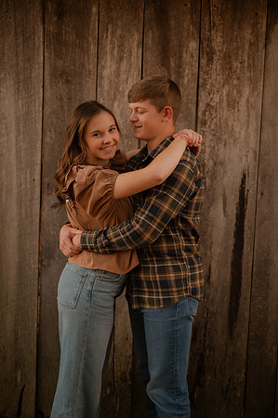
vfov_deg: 39.6
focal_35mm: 50
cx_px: 139
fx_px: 580
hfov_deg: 26.9
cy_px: 209
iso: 250
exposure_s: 1/125
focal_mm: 50
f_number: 1.8
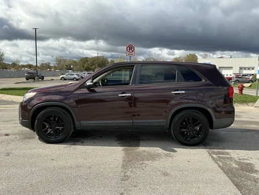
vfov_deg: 49.7
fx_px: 209
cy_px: 98
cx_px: 130
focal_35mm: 28
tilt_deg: -5.1
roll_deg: +0.0
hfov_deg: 63.4
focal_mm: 3
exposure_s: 1/1675
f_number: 1.8
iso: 25
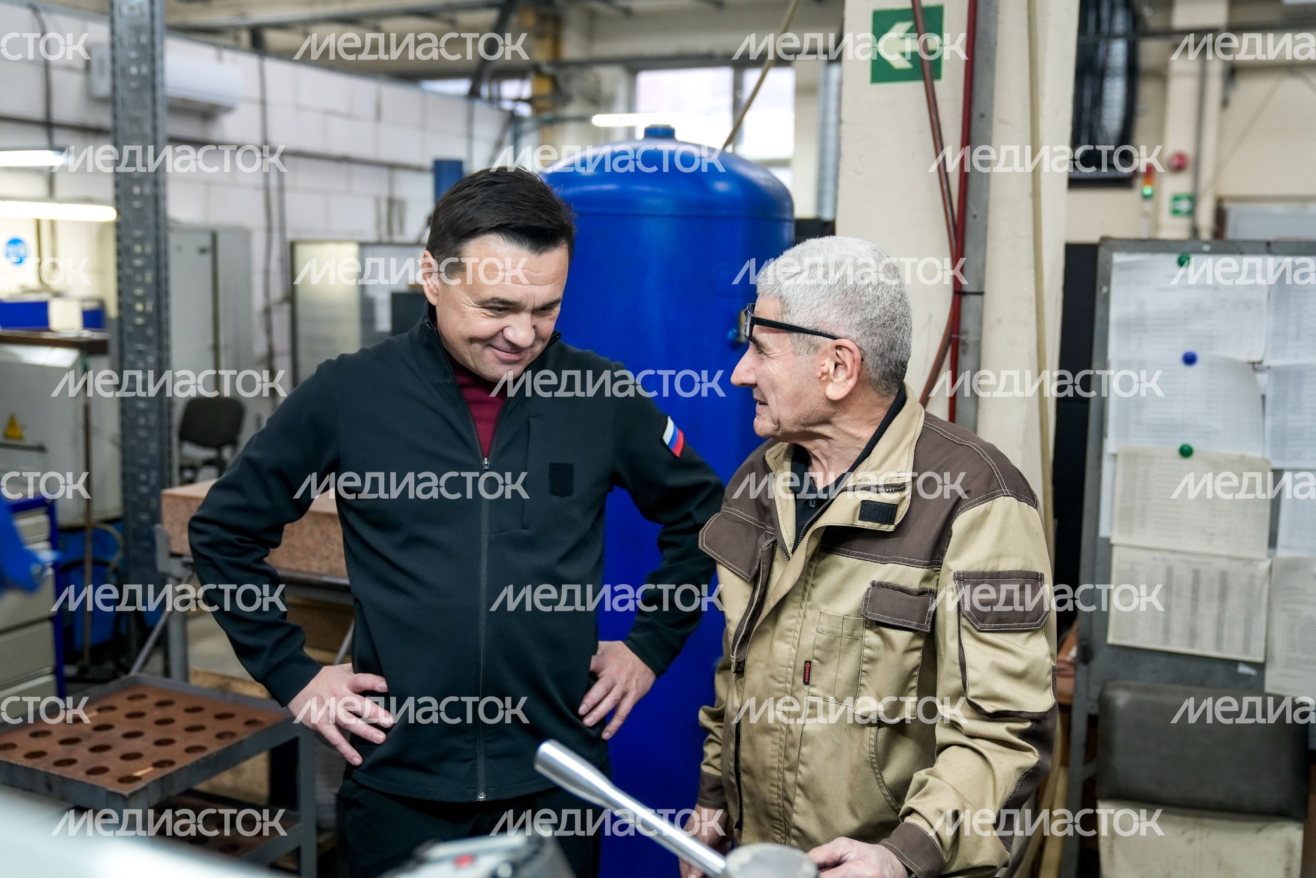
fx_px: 1243
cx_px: 658
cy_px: 439
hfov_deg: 55.8
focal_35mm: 34
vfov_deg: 38.9
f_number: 2.8
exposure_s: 1/250
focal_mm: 34
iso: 1600
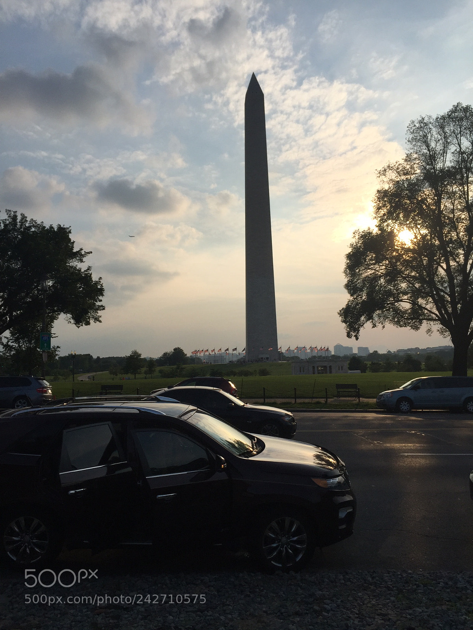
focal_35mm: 29
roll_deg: +1.2
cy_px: 315
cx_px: 236
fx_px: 528
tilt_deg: +6.3
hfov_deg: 48.2
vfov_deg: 61.7
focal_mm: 4.15
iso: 32
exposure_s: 1/4405
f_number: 2.2
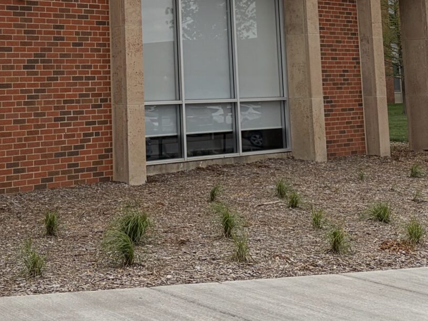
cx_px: 127
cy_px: -51
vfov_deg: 17.5
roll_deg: +2.2
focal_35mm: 81
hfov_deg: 24.0
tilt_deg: +7.6
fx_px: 1001
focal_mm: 5.96
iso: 64
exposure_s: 1/5348
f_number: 1.6
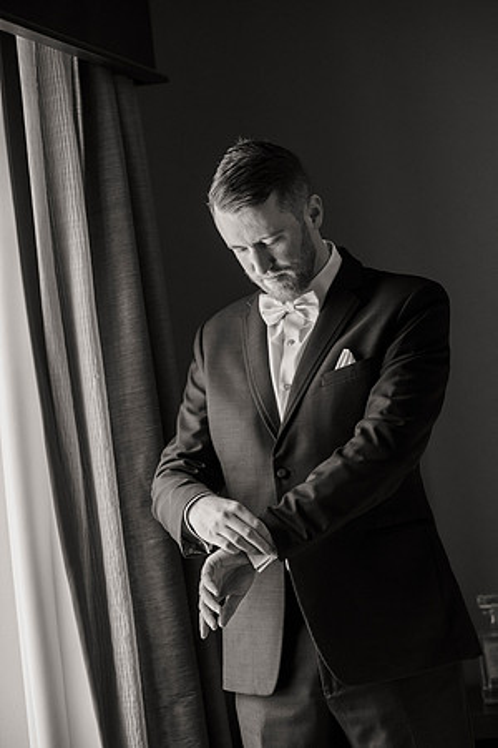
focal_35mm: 105
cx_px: 249
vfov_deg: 19.5
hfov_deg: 13.0
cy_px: 374
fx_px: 2179
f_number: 3.5
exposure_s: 1/640
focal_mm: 105
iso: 2500
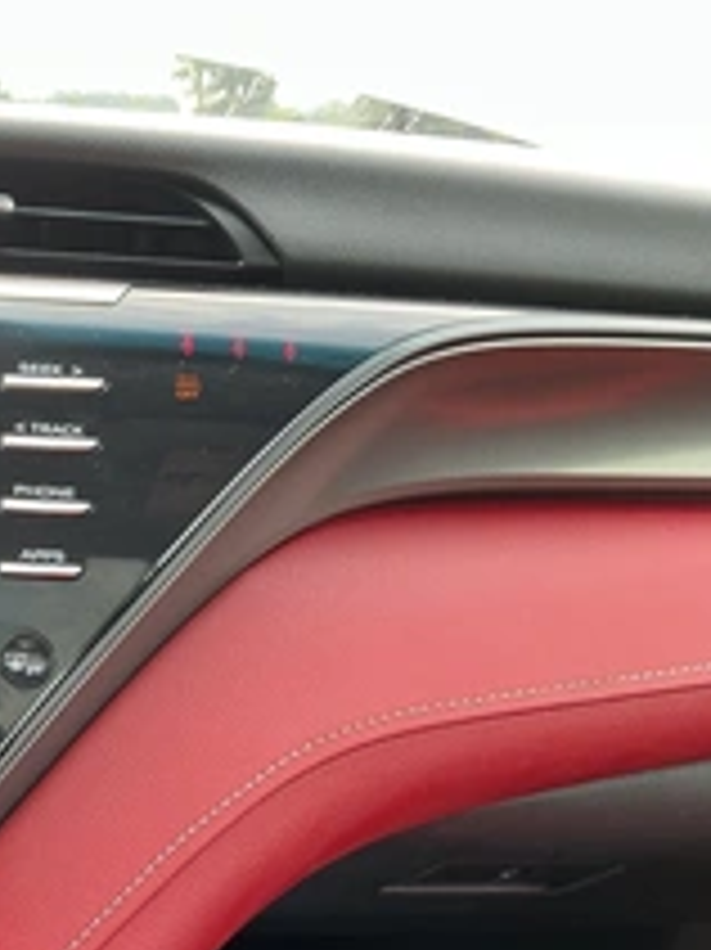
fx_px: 1453
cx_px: -130
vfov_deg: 35.9
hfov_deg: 24.9
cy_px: 617
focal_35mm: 53
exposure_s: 1/122
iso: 40
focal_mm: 3
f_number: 1.8
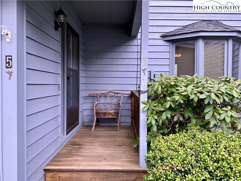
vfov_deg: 53.1
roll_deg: -0.6
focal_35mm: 26
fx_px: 181
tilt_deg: -1.5
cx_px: 120
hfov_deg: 67.3
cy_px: 90
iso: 25
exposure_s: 1/138
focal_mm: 4.25
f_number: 1.8
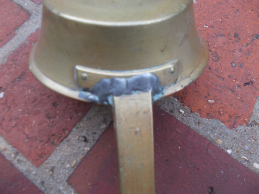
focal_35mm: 26
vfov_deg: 53.1
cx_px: 130
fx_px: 195
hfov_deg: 67.3
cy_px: 97
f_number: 3.2
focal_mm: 4.6
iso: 80
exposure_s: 1/80
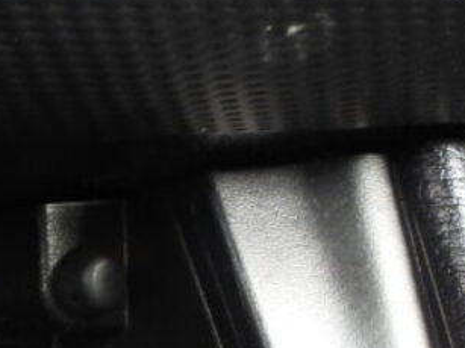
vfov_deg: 7.2
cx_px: -445
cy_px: 351
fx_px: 2739
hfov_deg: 9.1
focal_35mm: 204
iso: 280
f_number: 3.2
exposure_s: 1/30
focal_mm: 7.9
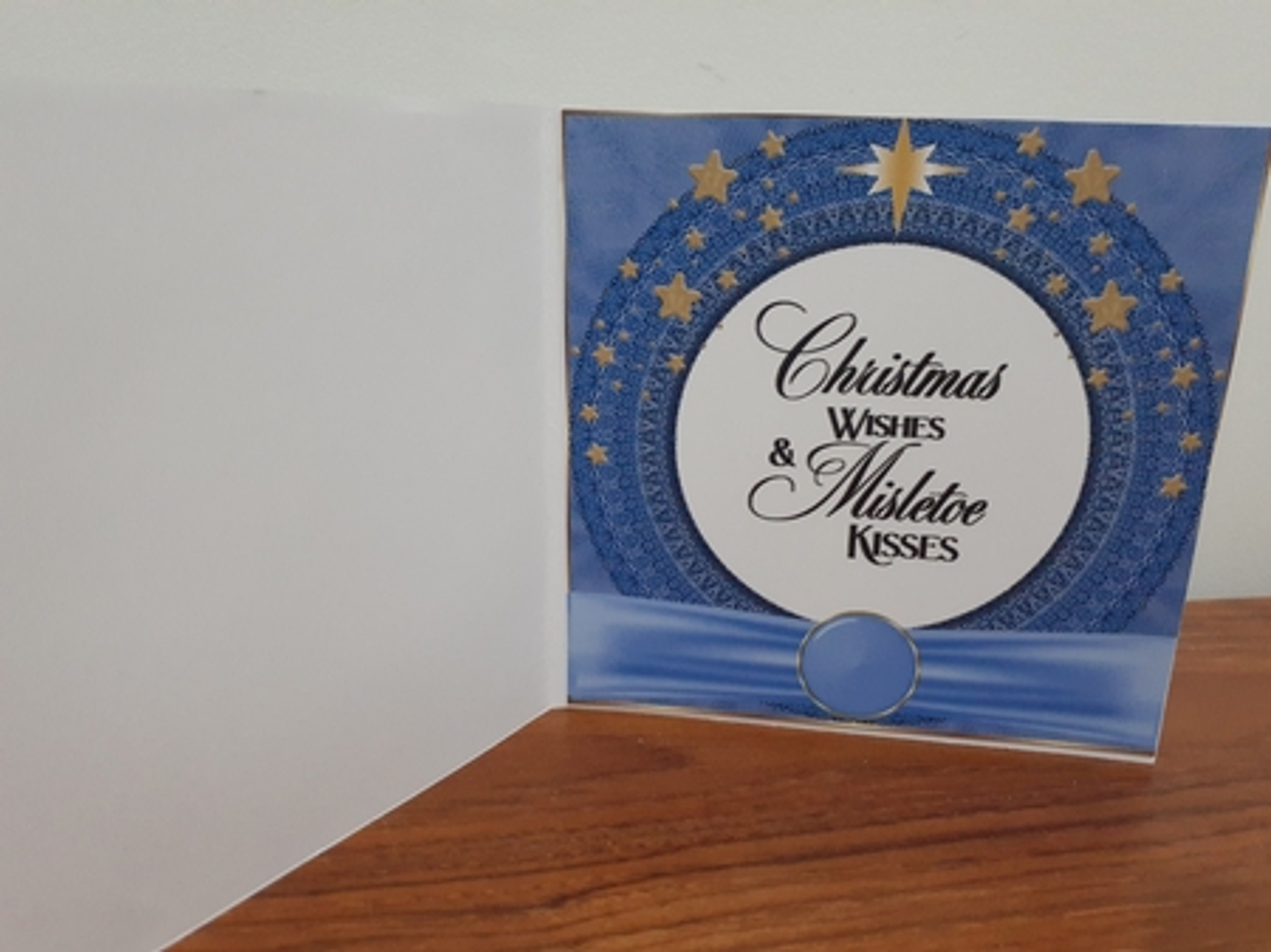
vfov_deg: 51.3
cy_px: 476
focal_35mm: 27
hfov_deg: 65.4
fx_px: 991
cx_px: 636
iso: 320
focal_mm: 3.6
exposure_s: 1/50
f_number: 1.9
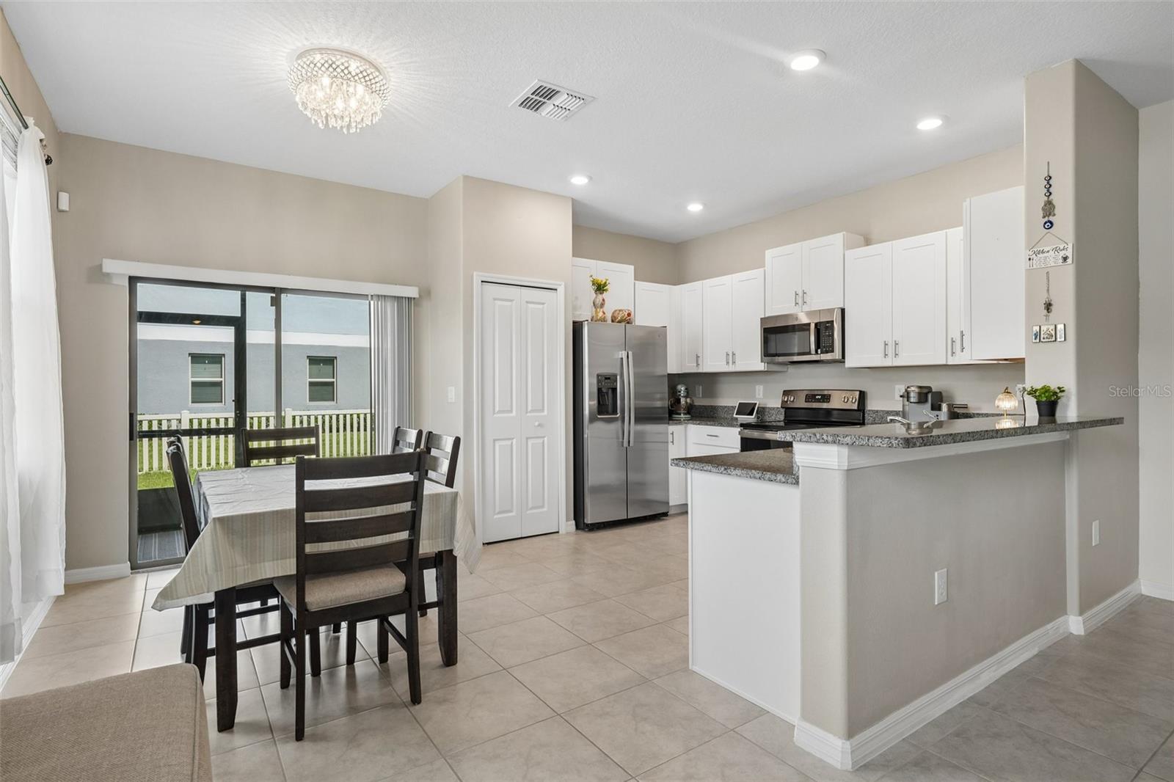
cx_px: 587
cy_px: 391
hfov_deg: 90.0
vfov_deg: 67.4
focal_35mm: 18
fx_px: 587
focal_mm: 18
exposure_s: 1/100
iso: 800
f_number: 8
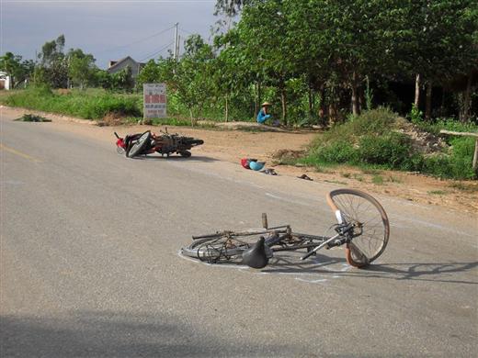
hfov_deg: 29.4
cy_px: 179
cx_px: 239
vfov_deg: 22.3
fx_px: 911
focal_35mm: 66
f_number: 4.6
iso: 100
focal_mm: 11.7
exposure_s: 1/350
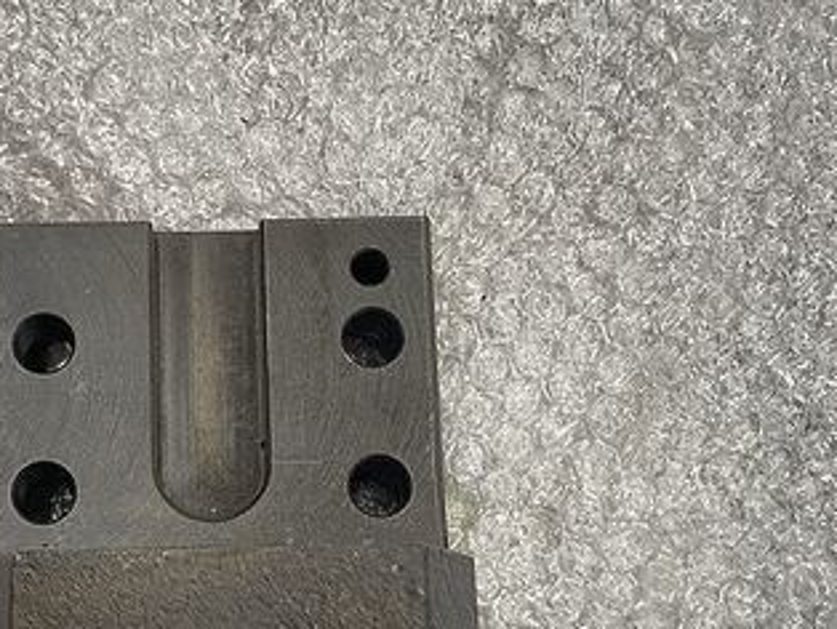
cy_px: 464
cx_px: 232
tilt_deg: -77.8
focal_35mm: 57
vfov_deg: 25.4
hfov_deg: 33.2
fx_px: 1379
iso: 160
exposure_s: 1/60
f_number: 1.8
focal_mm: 3.99
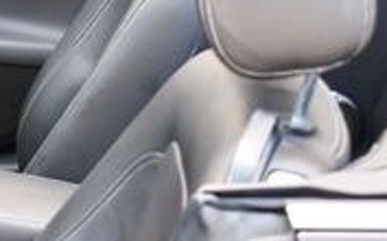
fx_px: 1401
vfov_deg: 9.7
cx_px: -267
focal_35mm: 133
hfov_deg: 14.2
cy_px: 252
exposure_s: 1/250
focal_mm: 18
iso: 640
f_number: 3.5
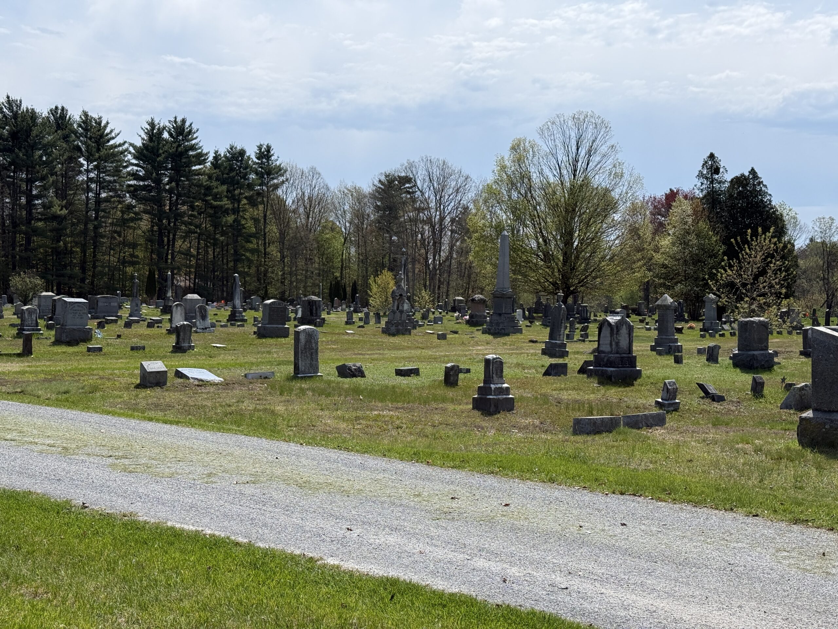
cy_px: 314
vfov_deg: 30.3
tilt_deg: -1.0
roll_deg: -0.8
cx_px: 419
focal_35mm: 48
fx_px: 1162
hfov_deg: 39.7
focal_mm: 6.76
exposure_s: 1/6536
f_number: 1.78
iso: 64
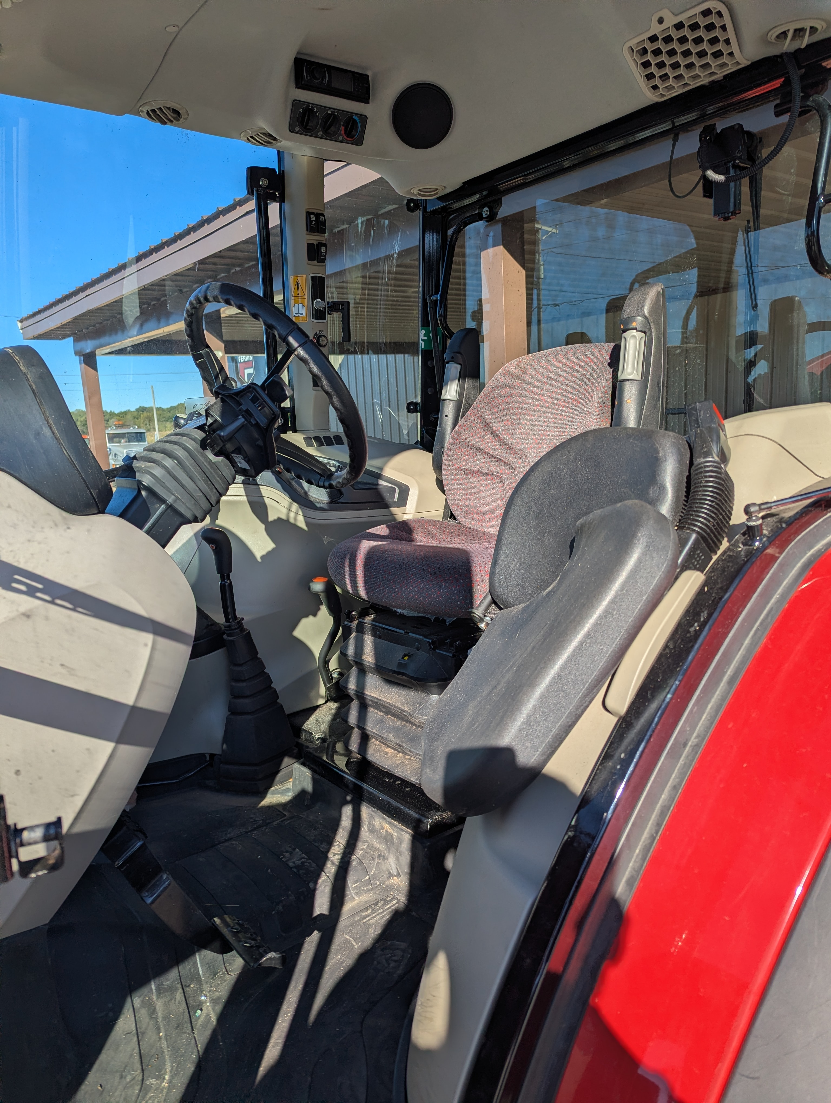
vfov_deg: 71.5
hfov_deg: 56.9
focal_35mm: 24
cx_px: 416
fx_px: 766
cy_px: 552
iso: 49
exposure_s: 1/1595
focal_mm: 6.81
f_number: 1.85
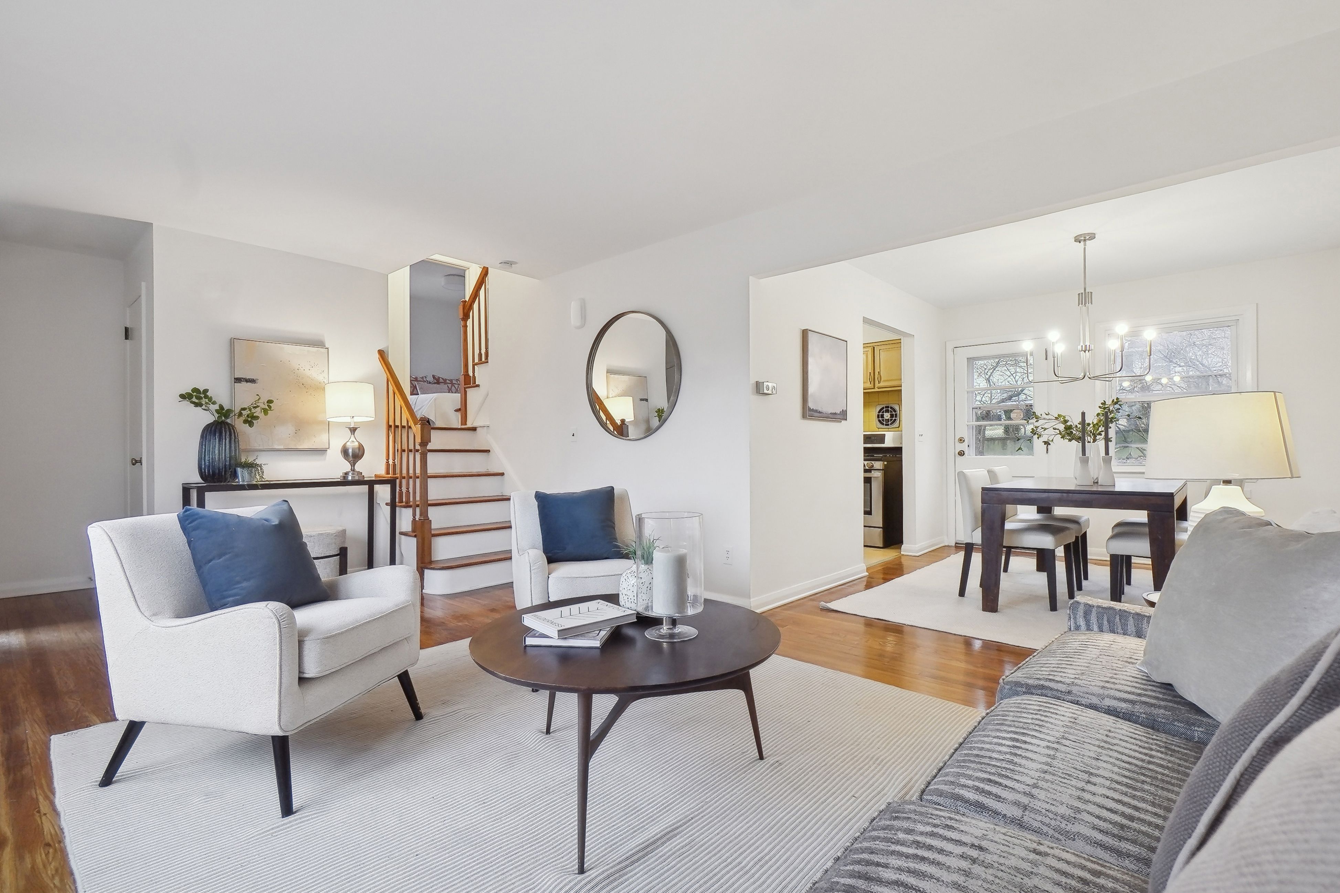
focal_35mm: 15
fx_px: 558
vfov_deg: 77.3
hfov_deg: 100.4
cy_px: 446
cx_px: 670
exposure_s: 1/40
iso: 320
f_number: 8
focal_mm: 10
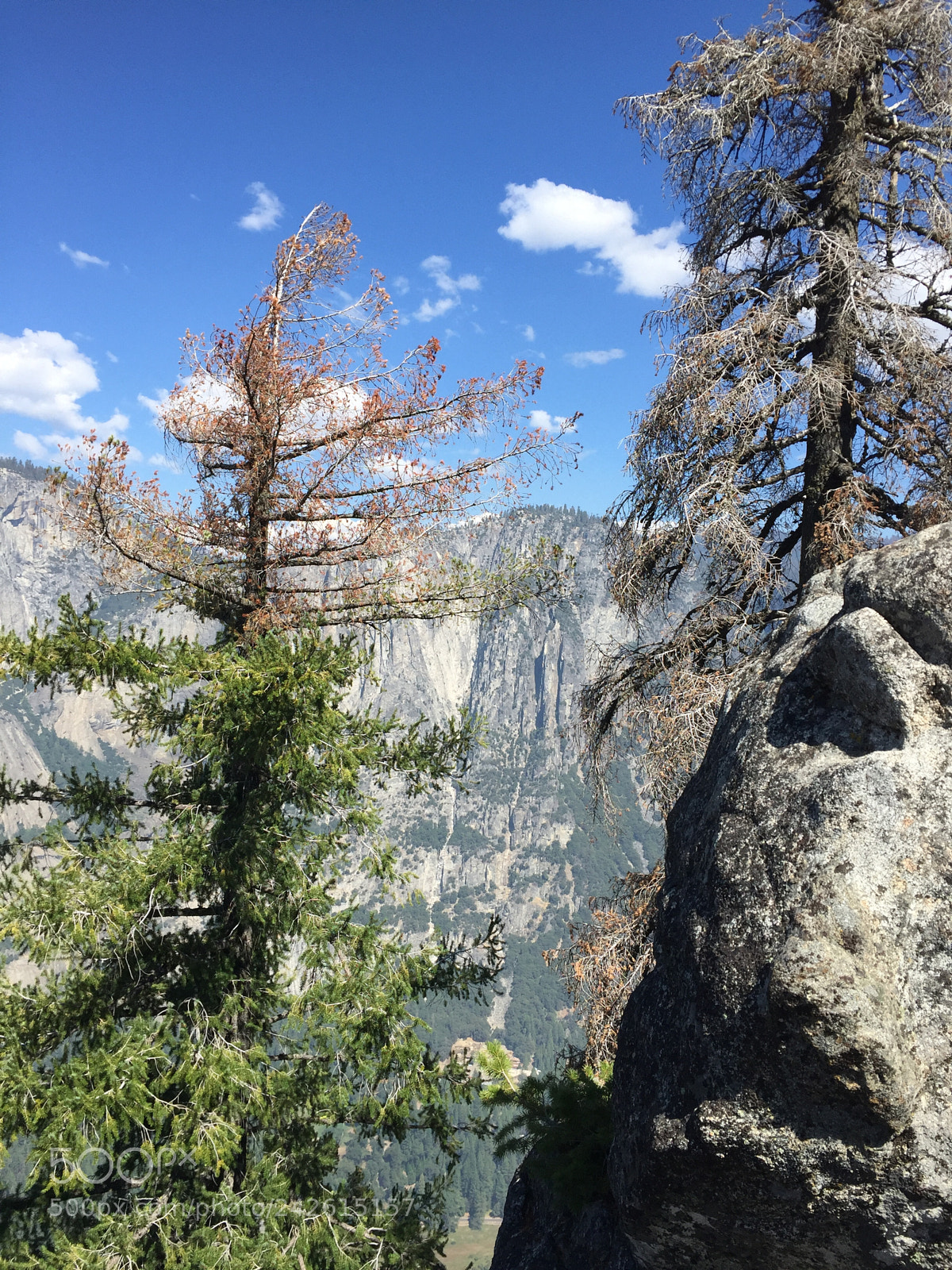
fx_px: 1063
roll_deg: -1.7
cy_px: 635
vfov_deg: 61.7
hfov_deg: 48.2
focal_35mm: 29
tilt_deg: -1.1
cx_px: 476
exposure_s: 1/1464
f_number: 2.2
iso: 32
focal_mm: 4.15
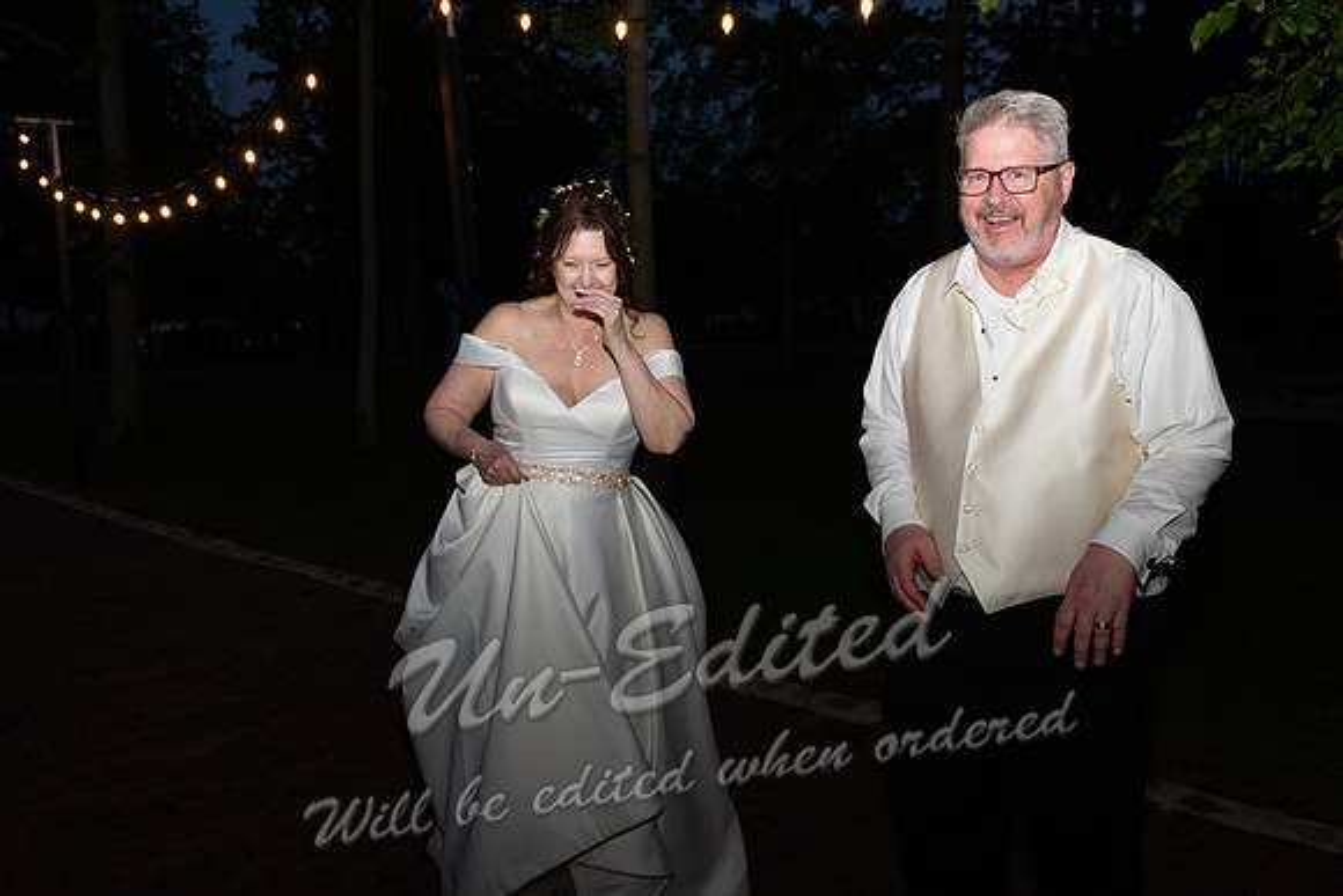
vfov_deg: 45.0
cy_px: 448
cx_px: 672
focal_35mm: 29
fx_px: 1082
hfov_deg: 63.6
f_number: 2.8
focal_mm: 19.6
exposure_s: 1/200
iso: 250
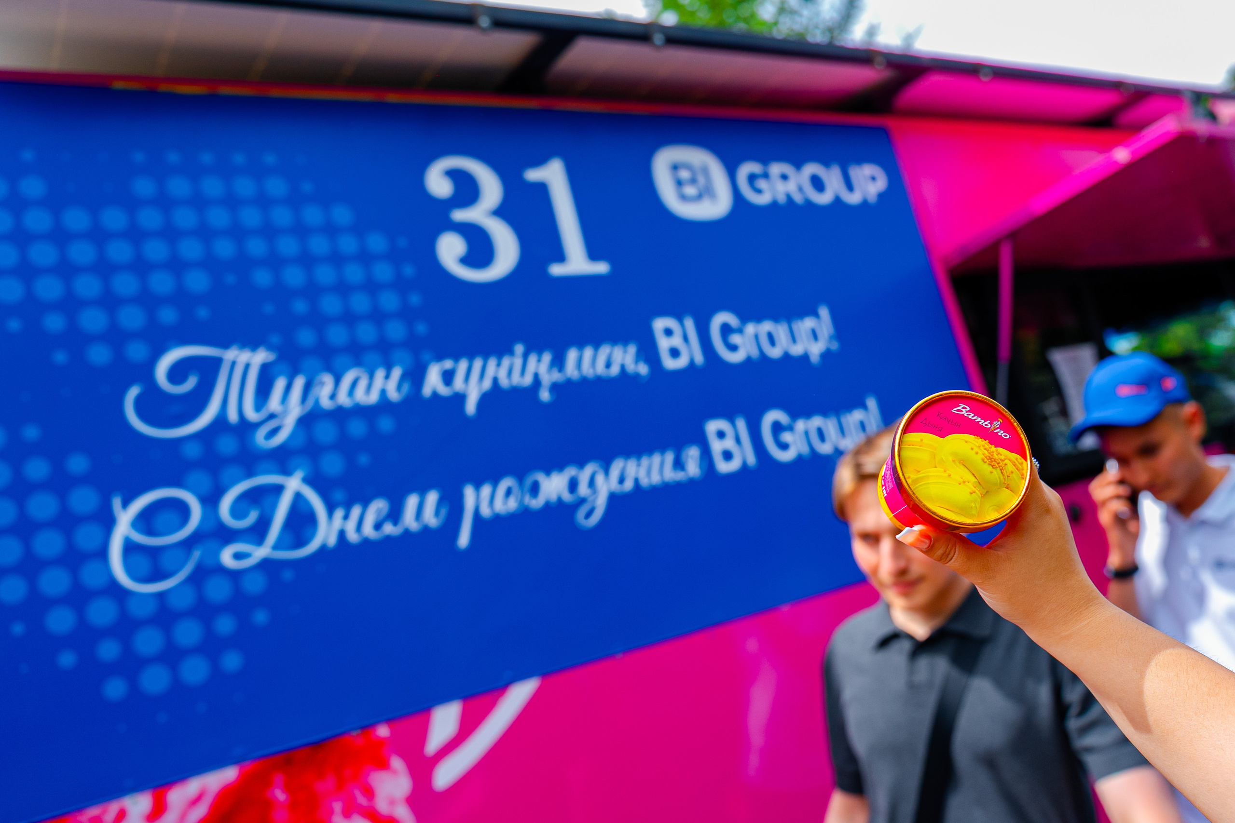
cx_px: 680
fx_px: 1058
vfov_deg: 42.5
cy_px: 411
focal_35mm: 31
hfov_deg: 60.4
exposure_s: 1/2500
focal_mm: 28
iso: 640
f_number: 3.5
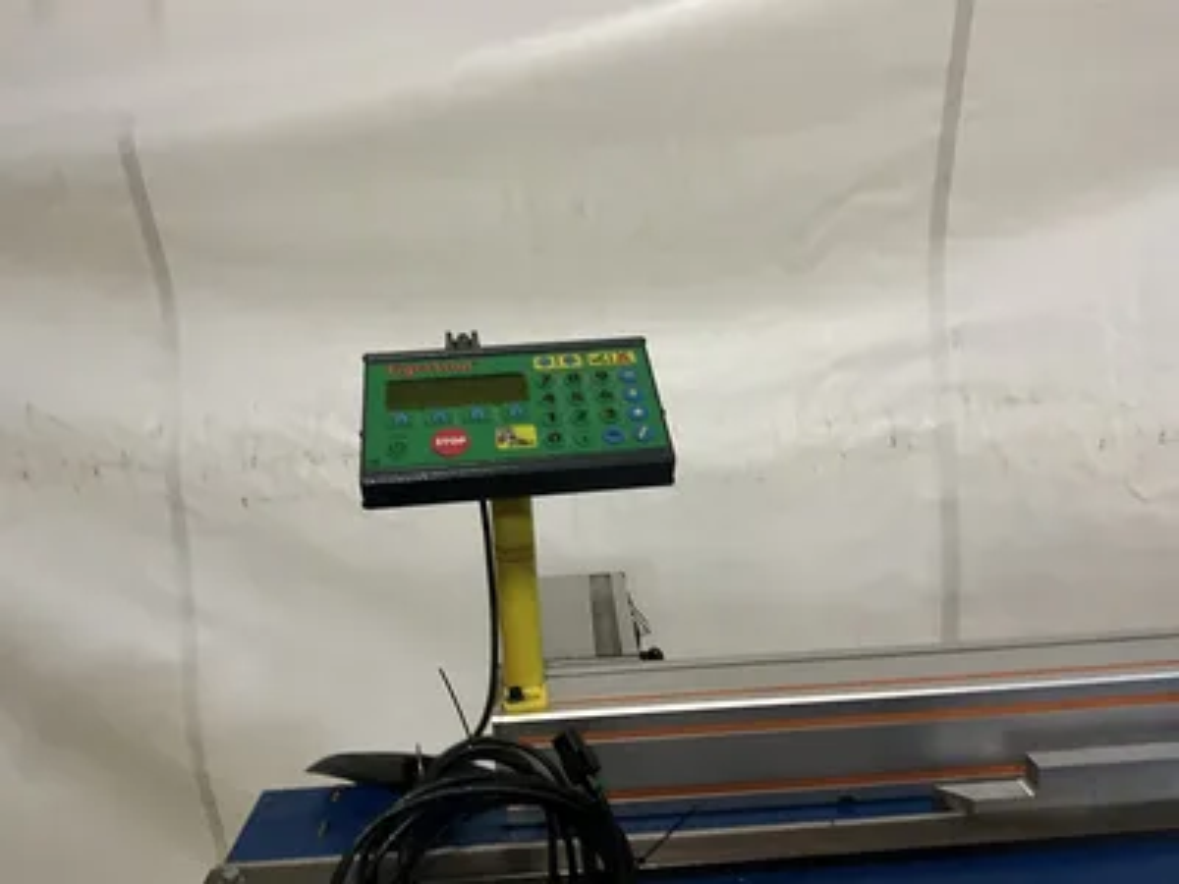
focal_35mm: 29
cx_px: 590
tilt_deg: -9.6
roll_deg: +2.8
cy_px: 442
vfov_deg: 48.2
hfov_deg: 61.7
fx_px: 988
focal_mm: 3
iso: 200
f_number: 1.8
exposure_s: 1/60
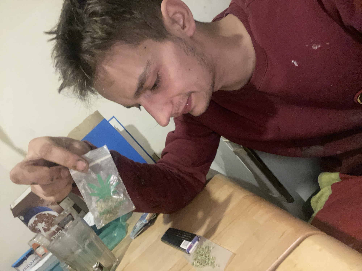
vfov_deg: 58.9
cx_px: 181
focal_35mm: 23
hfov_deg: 73.9
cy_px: 136
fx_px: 241
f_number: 2.2
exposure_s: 1/33
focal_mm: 2.71
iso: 500
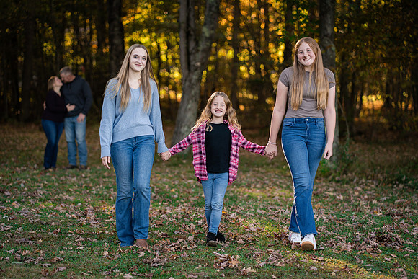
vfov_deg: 15.4
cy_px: 146
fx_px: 1033
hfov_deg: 22.9
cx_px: 219
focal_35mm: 89
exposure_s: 1/640
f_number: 2.2
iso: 320
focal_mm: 85
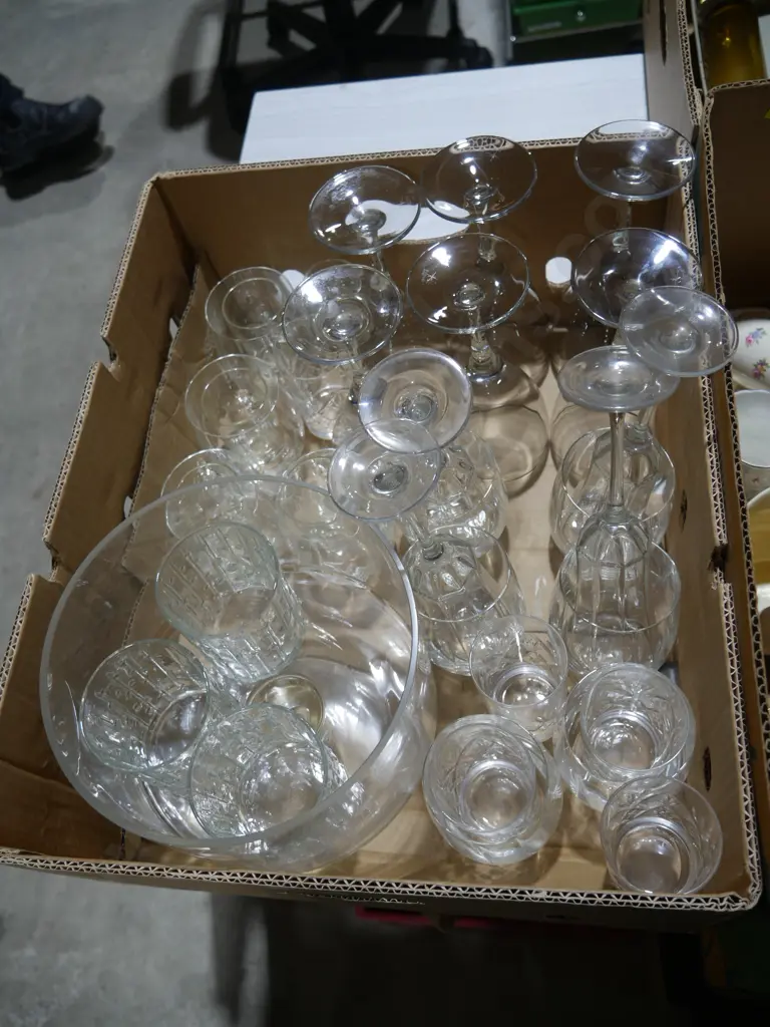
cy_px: 514
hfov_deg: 49.7
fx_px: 830
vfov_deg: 63.4
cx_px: 385
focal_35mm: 28
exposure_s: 1/125
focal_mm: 14
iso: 200
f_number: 3.5
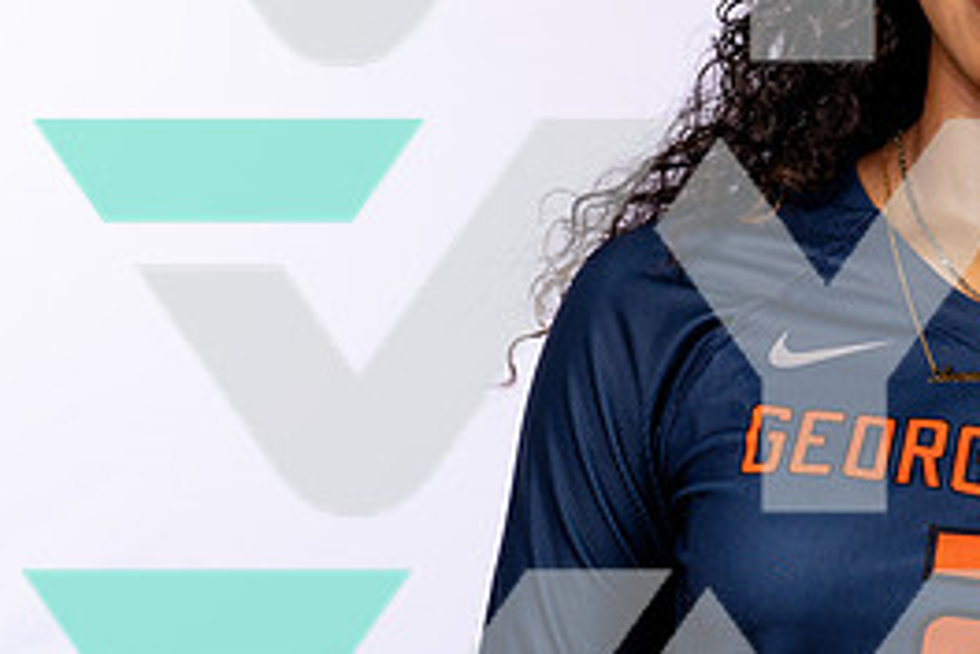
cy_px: 318
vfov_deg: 10.1
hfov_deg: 14.8
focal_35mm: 136
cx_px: 980
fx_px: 3702
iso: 200
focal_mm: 62
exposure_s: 1/250
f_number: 7.1
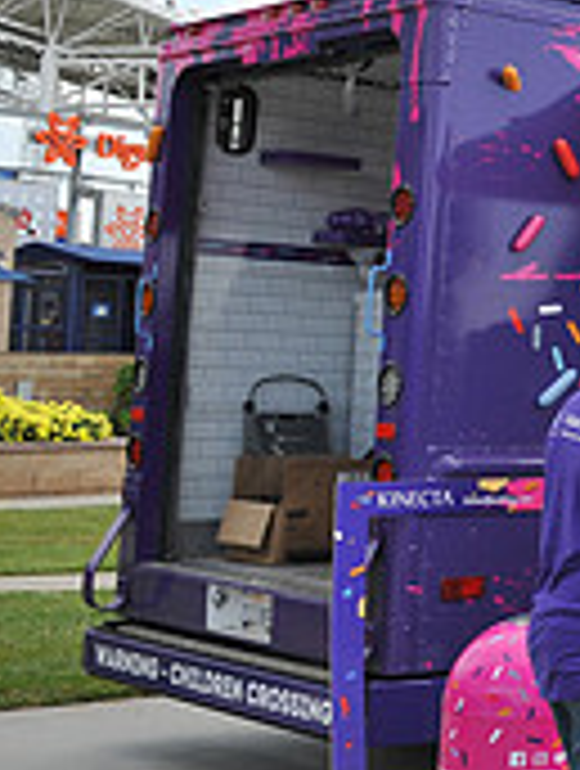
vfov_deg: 24.7
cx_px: 1259
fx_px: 1736
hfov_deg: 14.6
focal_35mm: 78
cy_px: 212
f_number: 5
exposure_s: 1/800
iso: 200
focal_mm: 24
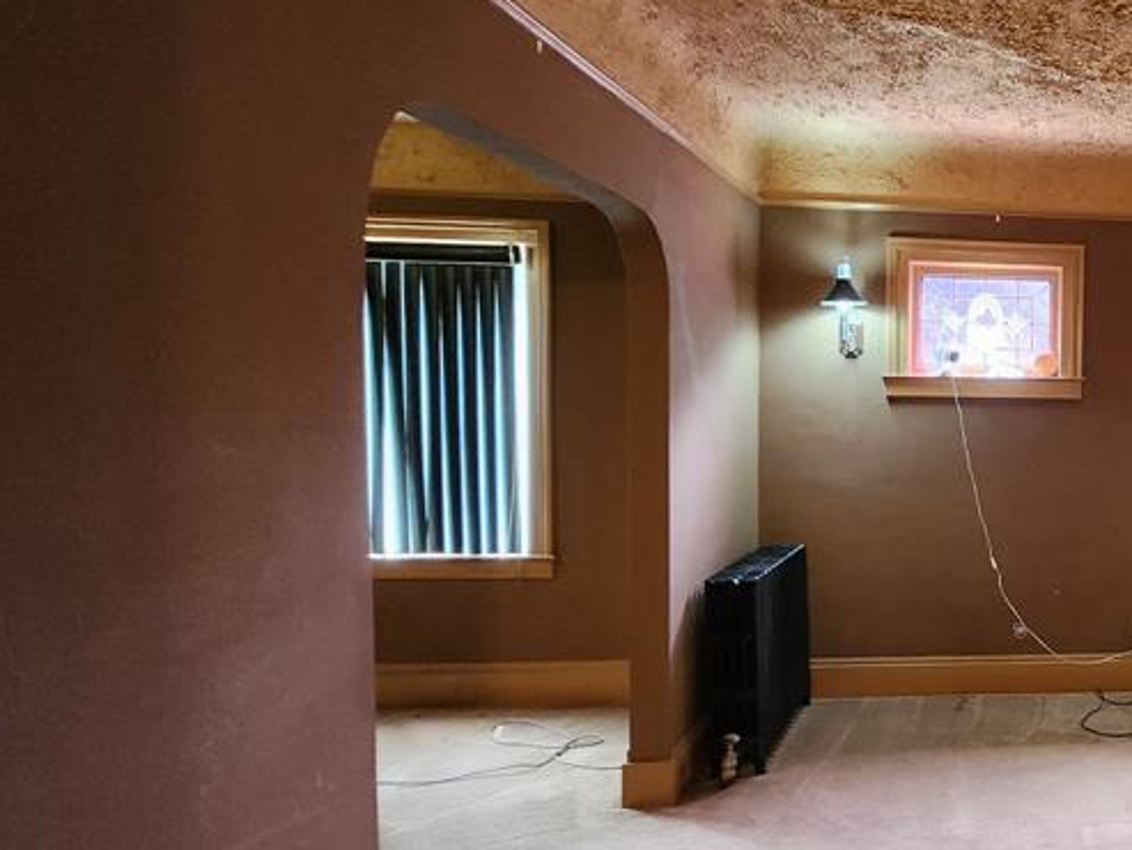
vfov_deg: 51.3
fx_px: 883
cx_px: 1137
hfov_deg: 51.9
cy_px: 450
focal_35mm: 27
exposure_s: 1/30
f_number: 2.2
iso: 640
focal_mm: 1.74
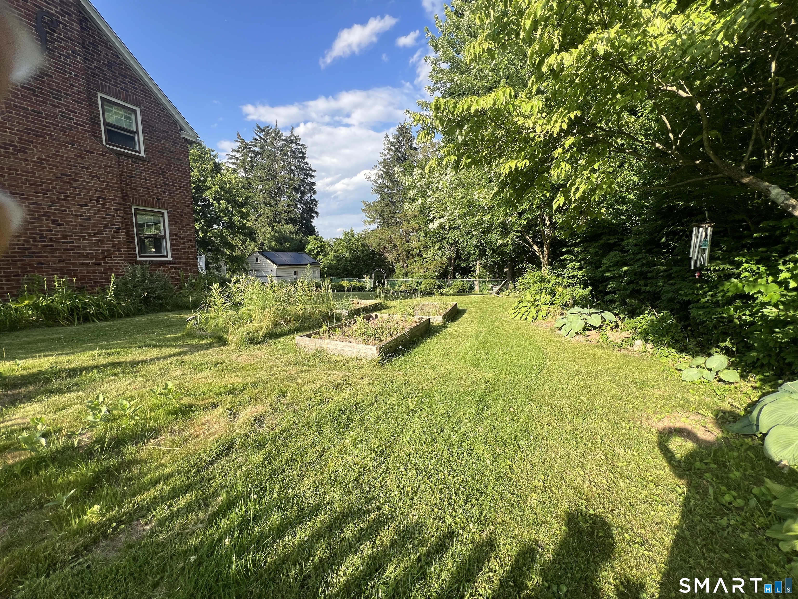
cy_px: 300
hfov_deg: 106.2
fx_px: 300
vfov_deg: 89.9
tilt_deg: -7.3
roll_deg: -0.8
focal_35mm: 13
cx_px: 399
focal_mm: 1.57
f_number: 1.8
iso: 32
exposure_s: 1/561
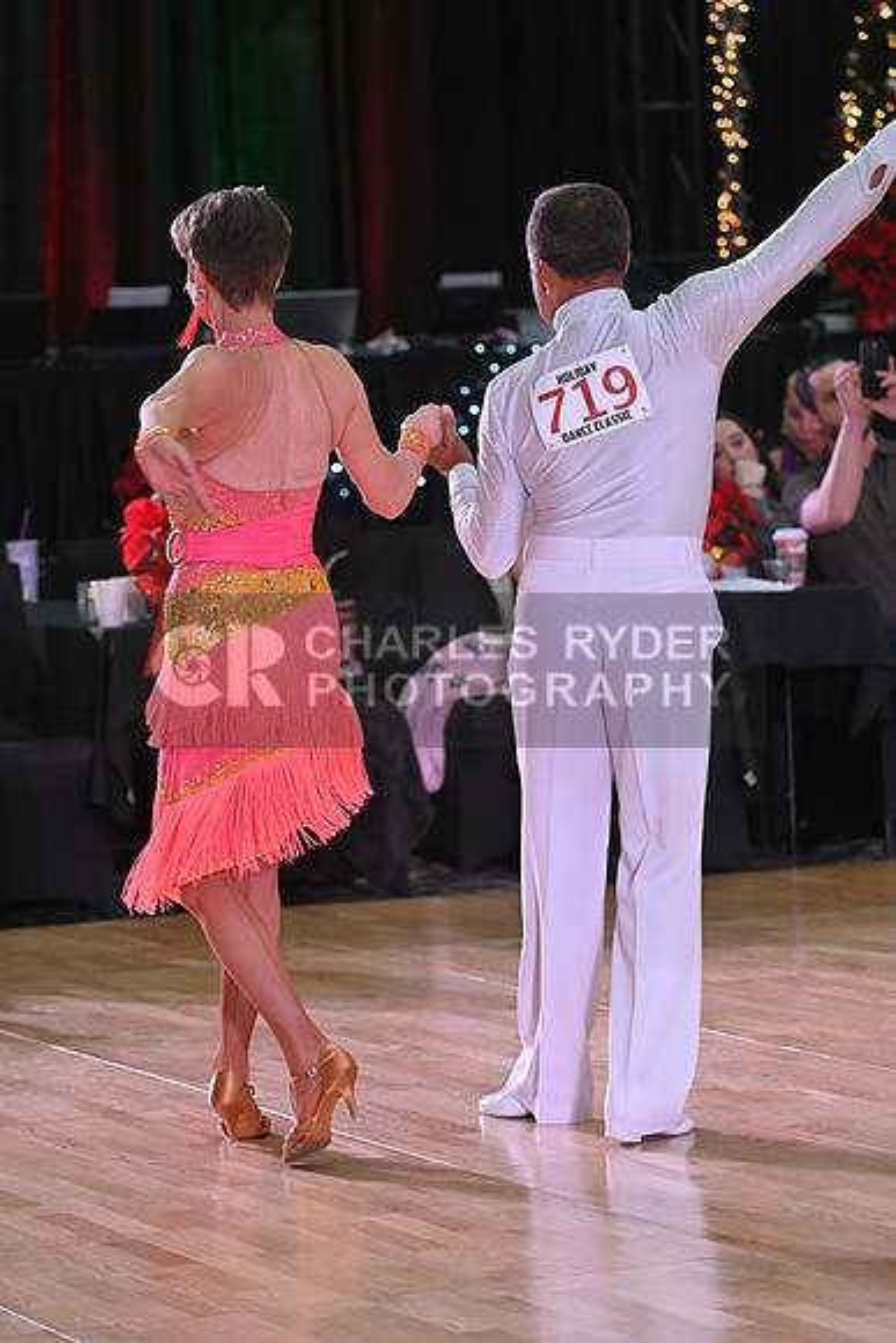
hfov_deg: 8.9
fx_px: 5783
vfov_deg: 13.2
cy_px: 672
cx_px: 448
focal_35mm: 155
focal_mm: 155
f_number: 5
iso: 2500
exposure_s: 1/320
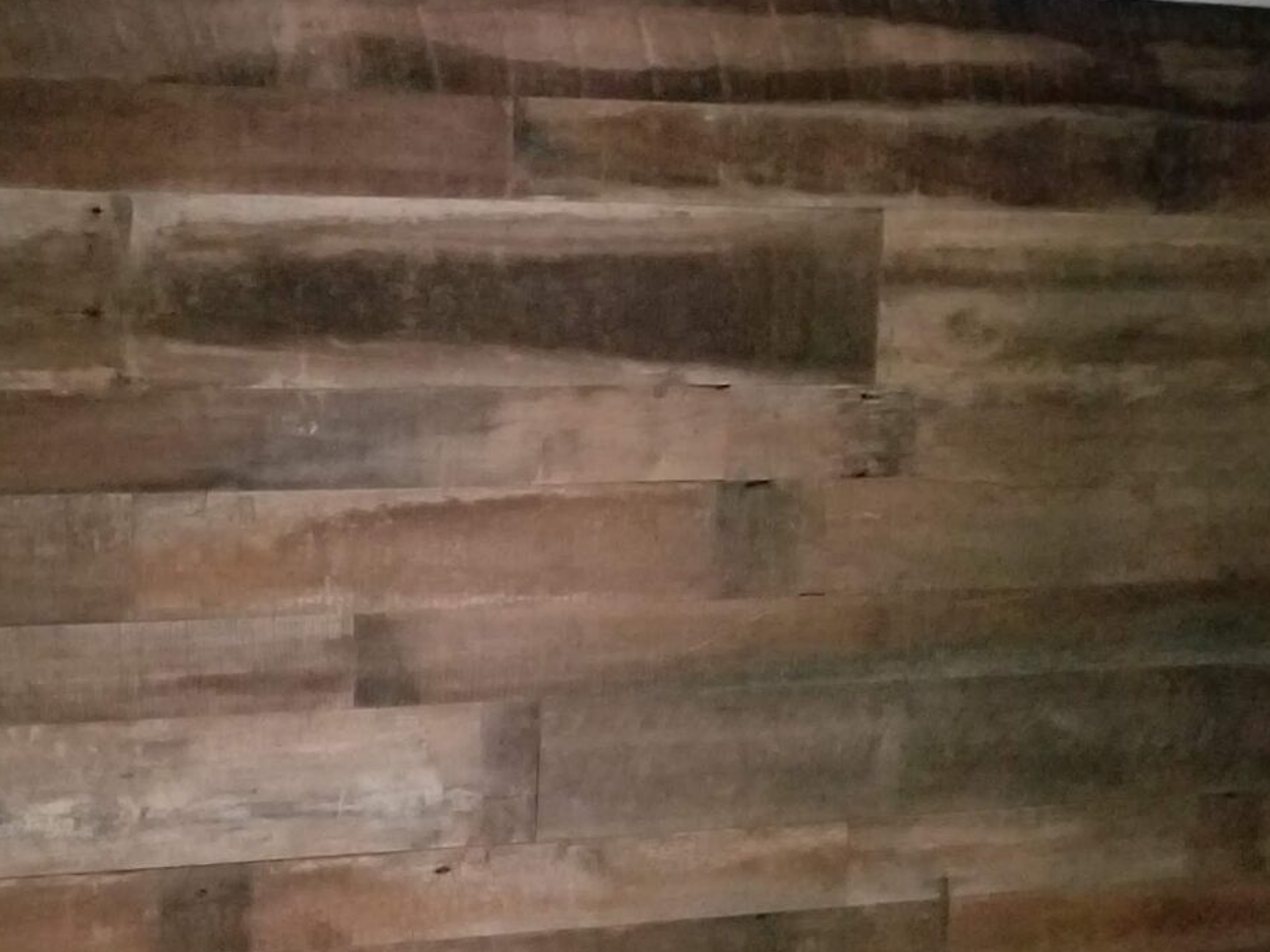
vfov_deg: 19.1
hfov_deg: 25.9
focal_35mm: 72
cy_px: 1190
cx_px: 51
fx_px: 2642
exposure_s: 1/9
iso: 1250
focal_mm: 4.3
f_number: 1.7
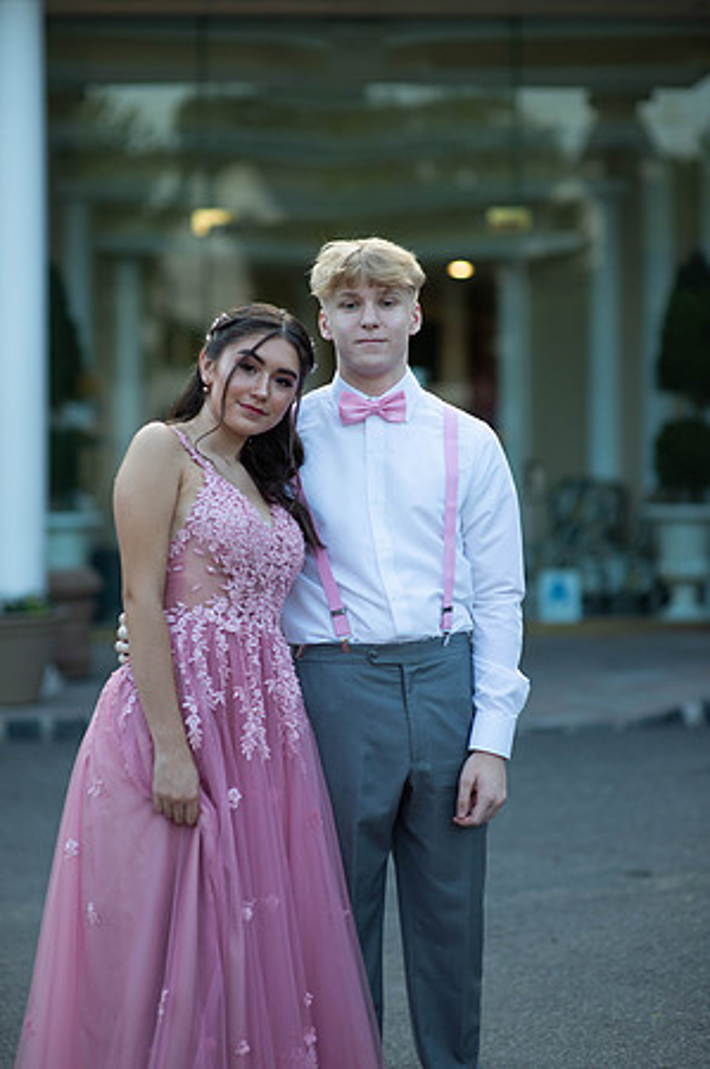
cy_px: 534
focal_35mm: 85
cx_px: 355
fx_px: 2520
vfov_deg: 23.9
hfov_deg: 16.0
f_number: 2
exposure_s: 1/1000
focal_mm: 85
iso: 250
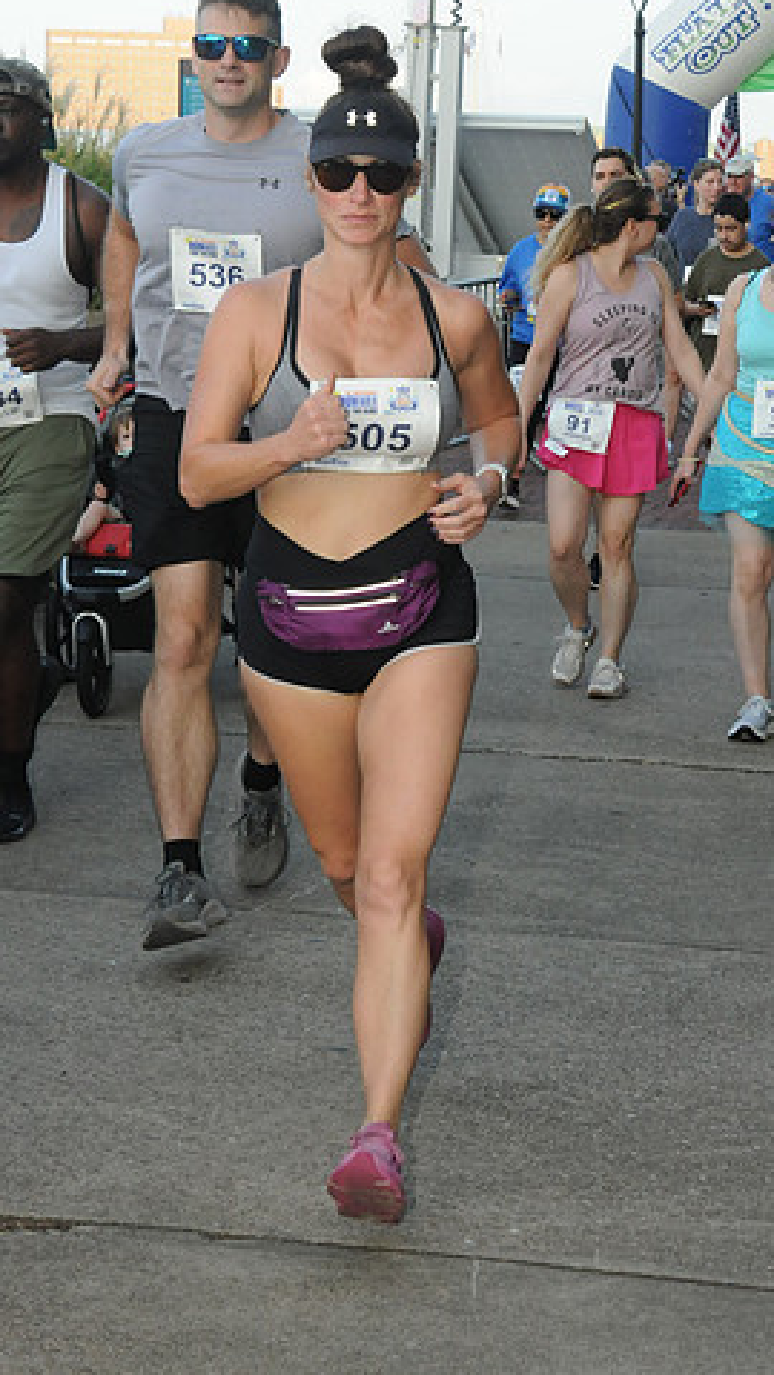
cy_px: 604
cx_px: 391
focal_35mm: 91
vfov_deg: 23.4
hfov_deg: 13.3
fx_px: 3320
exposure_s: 1/250
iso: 800
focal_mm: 48
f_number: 13
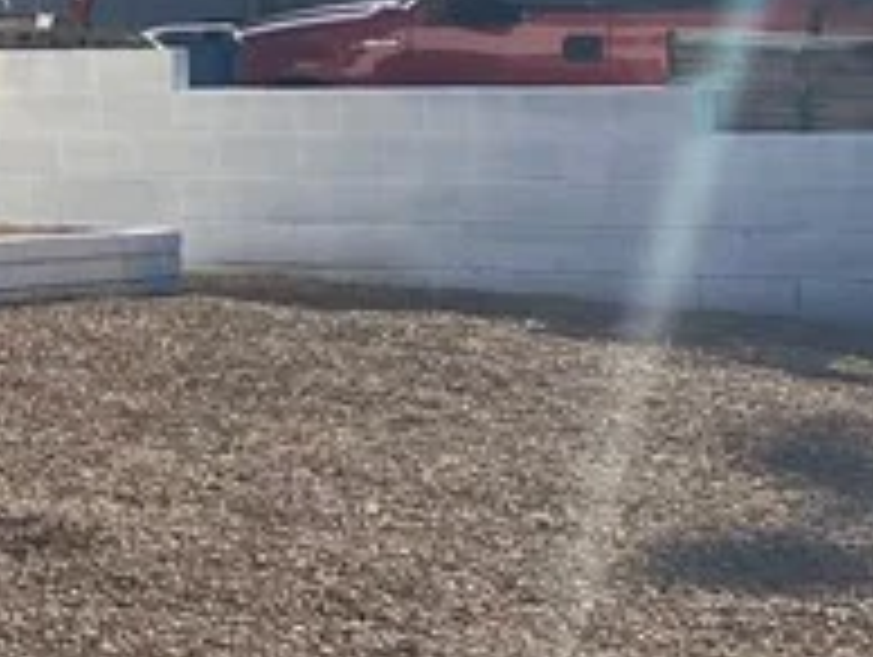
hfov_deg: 13.1
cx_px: -675
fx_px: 3459
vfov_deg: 10.8
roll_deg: +0.3
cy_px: 94
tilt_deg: +0.0
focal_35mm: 137
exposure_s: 1/4808
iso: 32
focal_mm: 4.25
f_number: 1.8
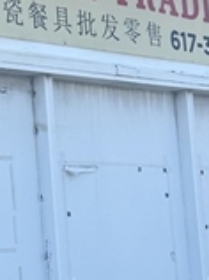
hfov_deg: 12.2
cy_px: 152
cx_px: -76
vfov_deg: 16.9
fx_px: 944
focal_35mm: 117
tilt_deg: +9.7
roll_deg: +2.0
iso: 80
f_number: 1.78
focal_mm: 6.86
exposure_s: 1/1721
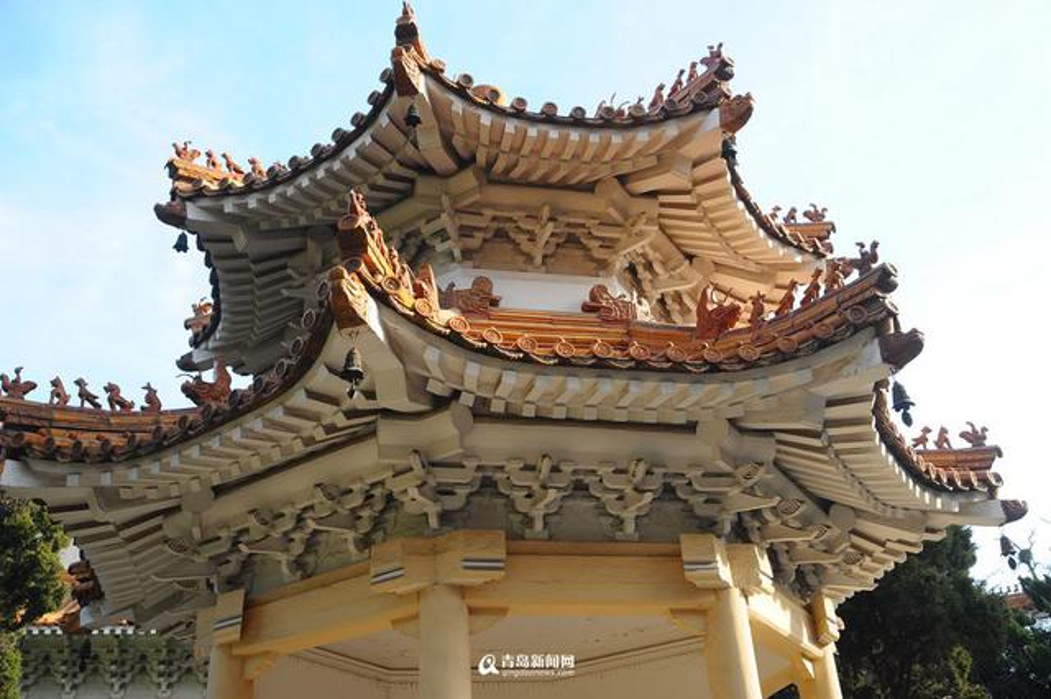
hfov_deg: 54.5
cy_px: 350
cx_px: 526
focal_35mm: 35
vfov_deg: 37.8
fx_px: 1021
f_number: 6.3
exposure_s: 1/160
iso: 200
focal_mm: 35
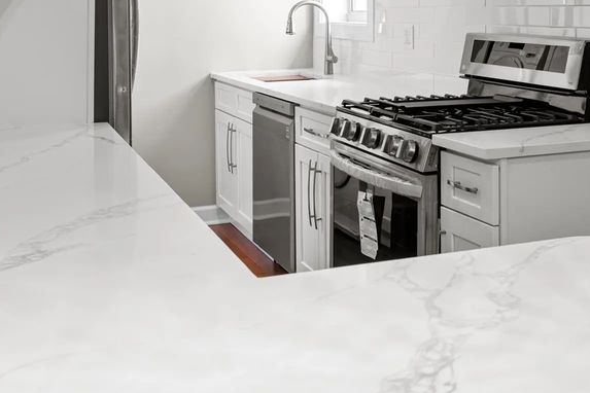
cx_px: 420
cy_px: 80
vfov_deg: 26.5
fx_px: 819
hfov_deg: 38.9
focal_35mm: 50
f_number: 8
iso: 125
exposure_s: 1/2
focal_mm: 28
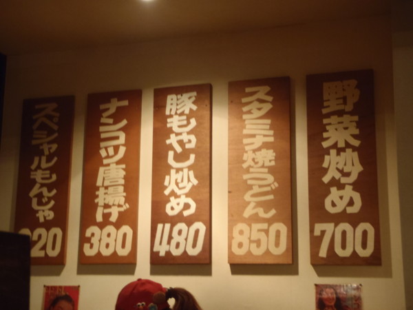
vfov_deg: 26.1
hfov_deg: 34.3
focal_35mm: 56
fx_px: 668
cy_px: 155
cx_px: 206
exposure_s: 1/4
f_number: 5.1
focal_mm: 10
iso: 320
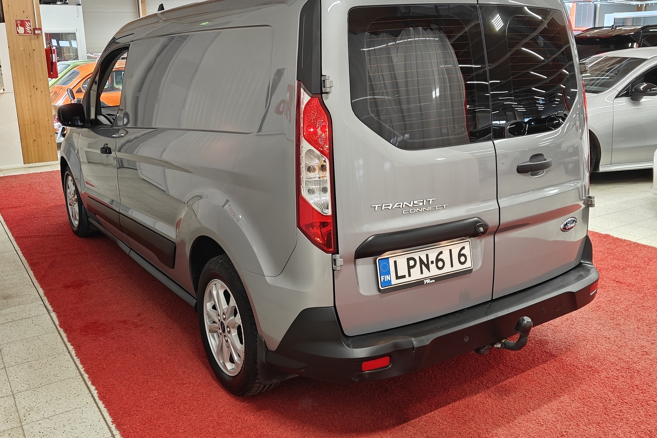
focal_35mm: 35
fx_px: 639
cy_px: 190
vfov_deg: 37.8
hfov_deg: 54.4
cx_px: 328
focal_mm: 5.59
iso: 64
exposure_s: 1/50
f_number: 1.8
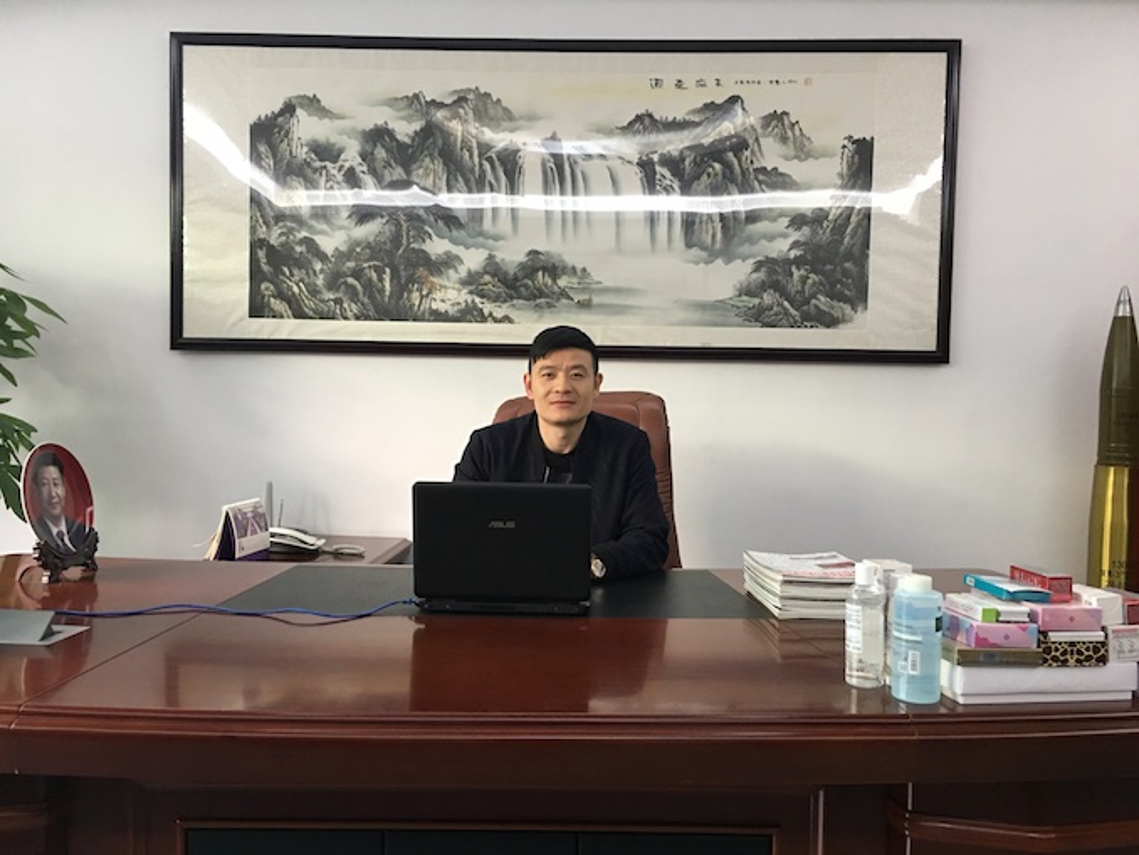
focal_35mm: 29
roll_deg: -1.4
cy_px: 428
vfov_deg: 48.3
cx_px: 570
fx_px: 955
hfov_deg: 61.6
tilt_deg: -1.9
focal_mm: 4.15
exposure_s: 1/17
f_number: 2.2
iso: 80
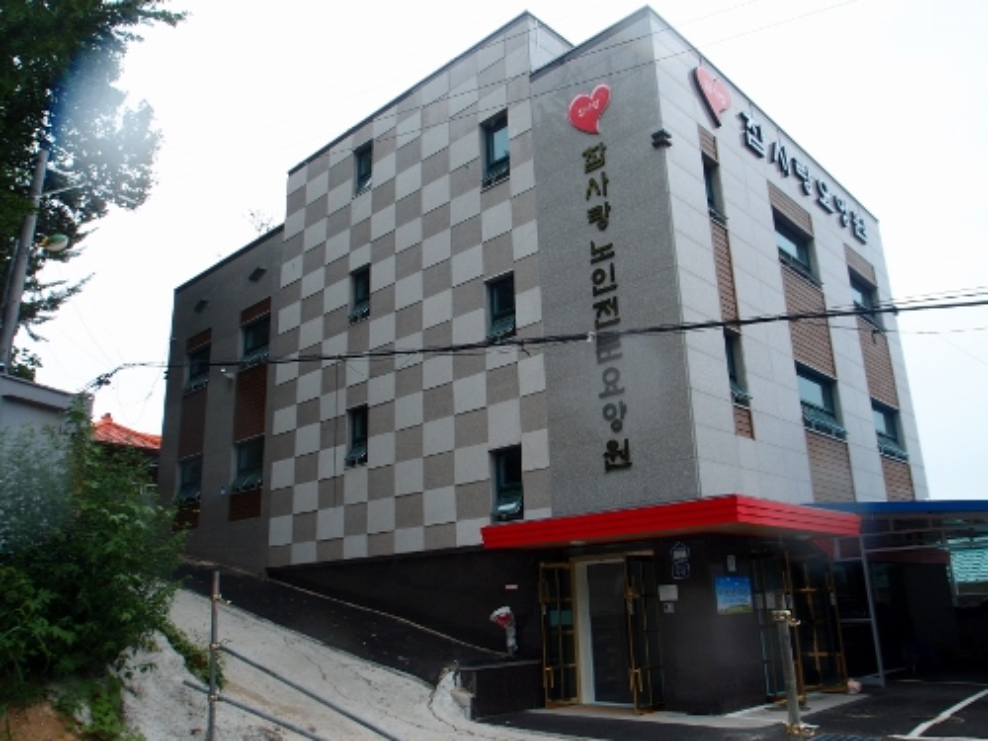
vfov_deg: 49.7
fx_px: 799
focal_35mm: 28
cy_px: 370
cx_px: 494
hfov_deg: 63.4
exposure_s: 1/500
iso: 100
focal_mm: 6
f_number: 3.2
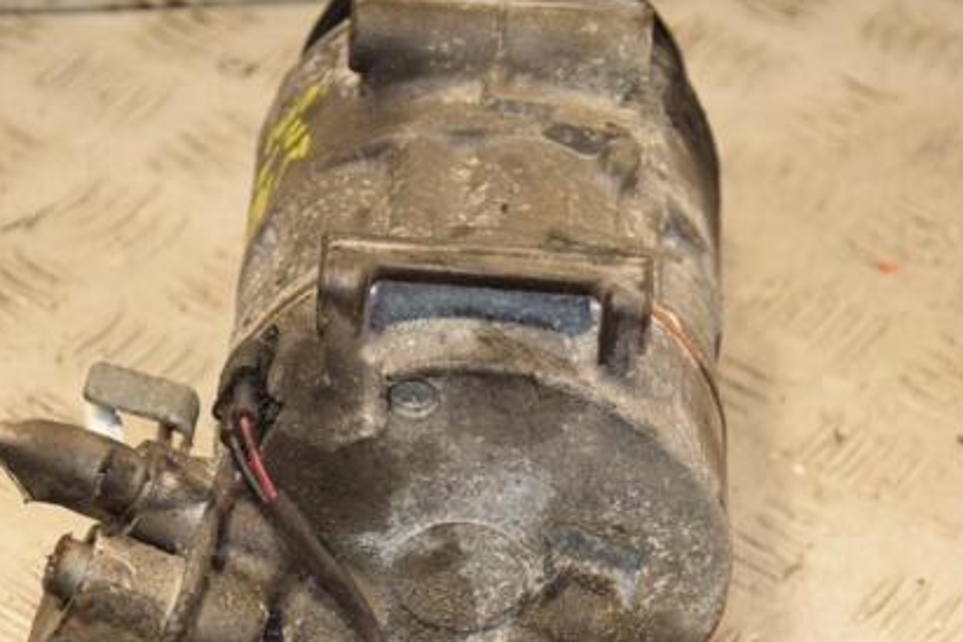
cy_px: 405
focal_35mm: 127
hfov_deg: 16.1
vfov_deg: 10.8
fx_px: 3397
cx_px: 457
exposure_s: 1/160
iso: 800
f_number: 5
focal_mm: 58
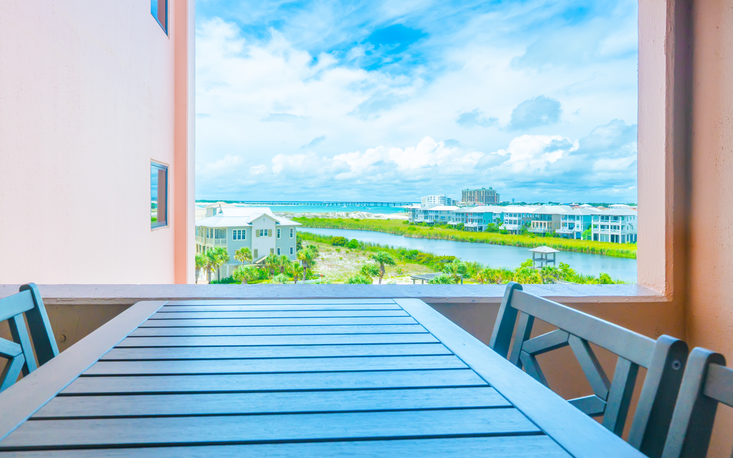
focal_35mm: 15
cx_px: 348
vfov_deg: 74.7
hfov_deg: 101.4
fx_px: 300
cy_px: 244
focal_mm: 14
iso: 250
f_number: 9
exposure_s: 1/400
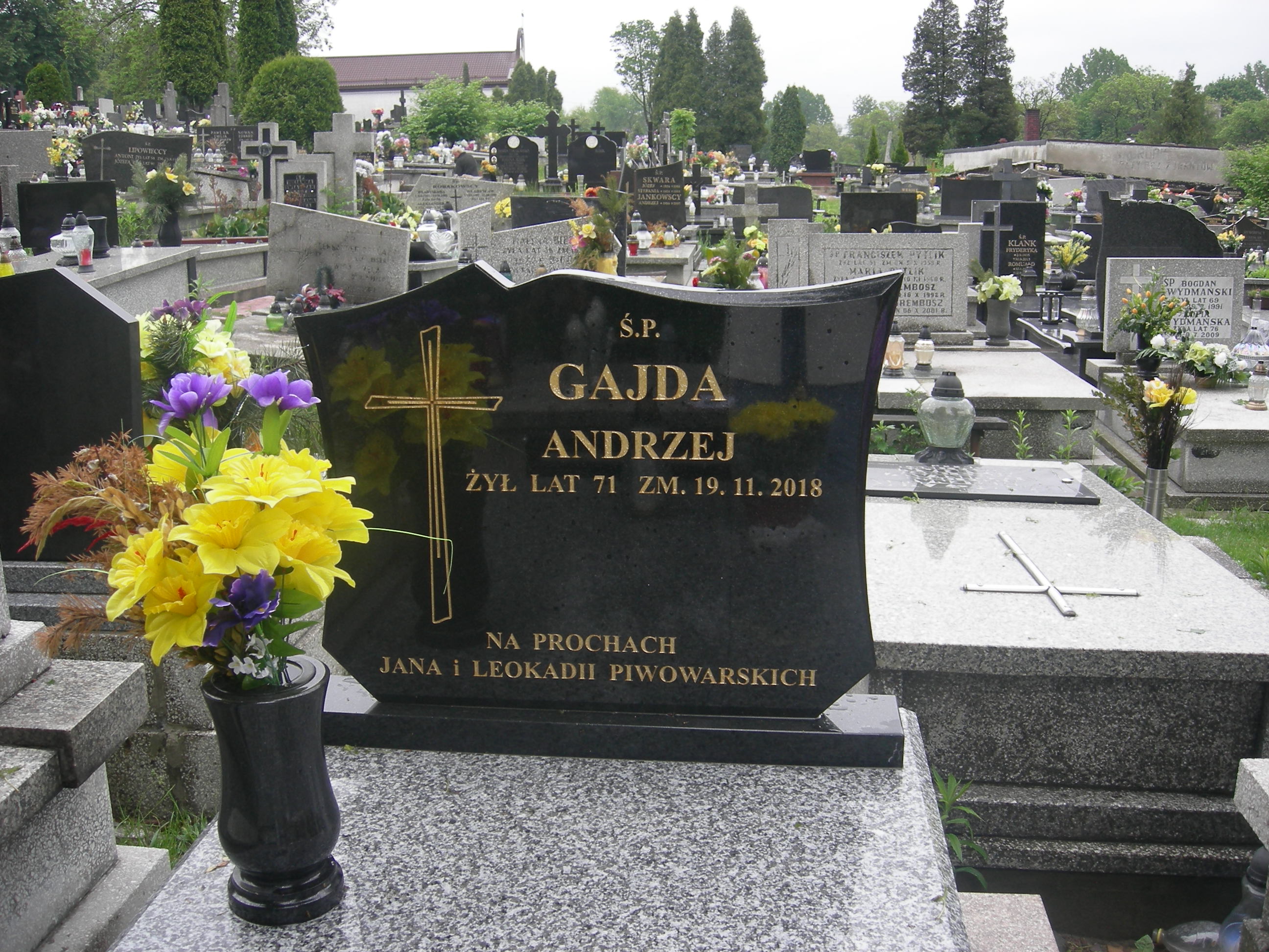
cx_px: 634
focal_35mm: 36
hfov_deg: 51.4
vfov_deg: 39.7
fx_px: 1320
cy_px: 476
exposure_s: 1/256
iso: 64
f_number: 6
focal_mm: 7.5
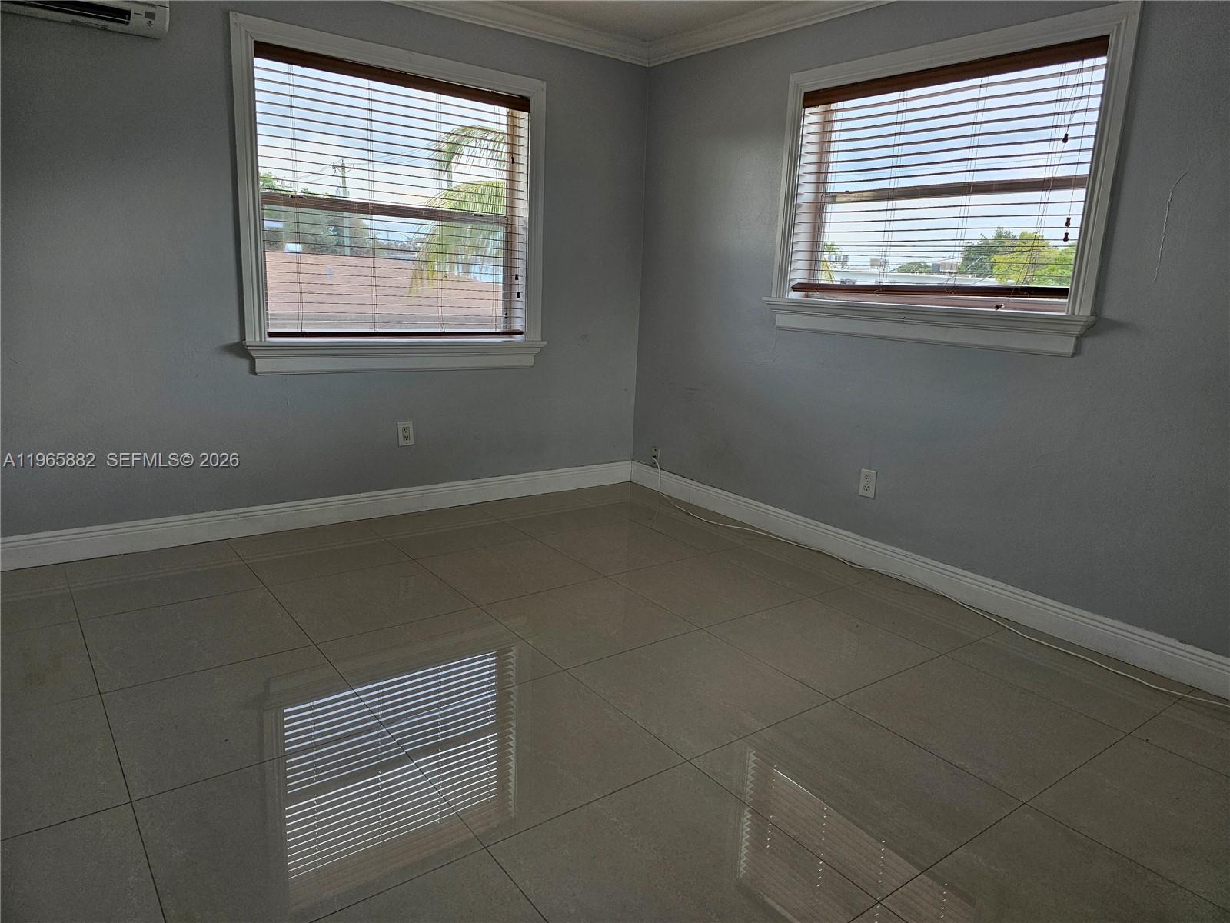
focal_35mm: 23
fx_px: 817
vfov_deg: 58.9
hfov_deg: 73.9
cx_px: 615
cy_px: 462
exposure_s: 1/180
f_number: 1.7
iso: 50
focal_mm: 6.3
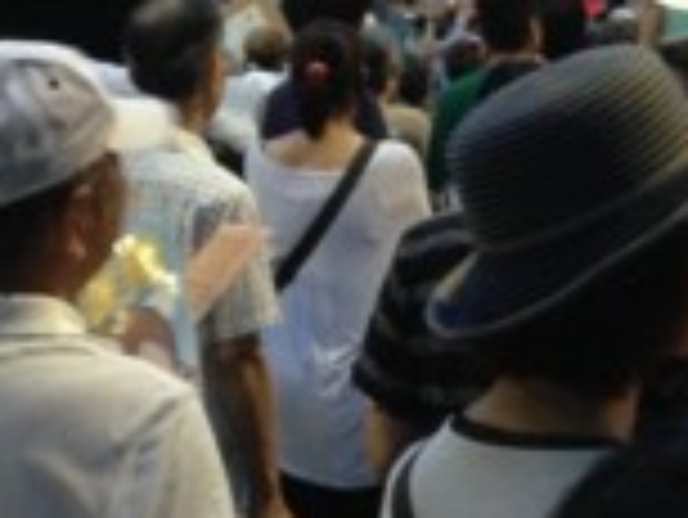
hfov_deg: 20.0
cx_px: 540
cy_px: -68
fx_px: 1929
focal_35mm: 97
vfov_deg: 14.9
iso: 500
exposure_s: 1/15
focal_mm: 4.13
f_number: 2.4
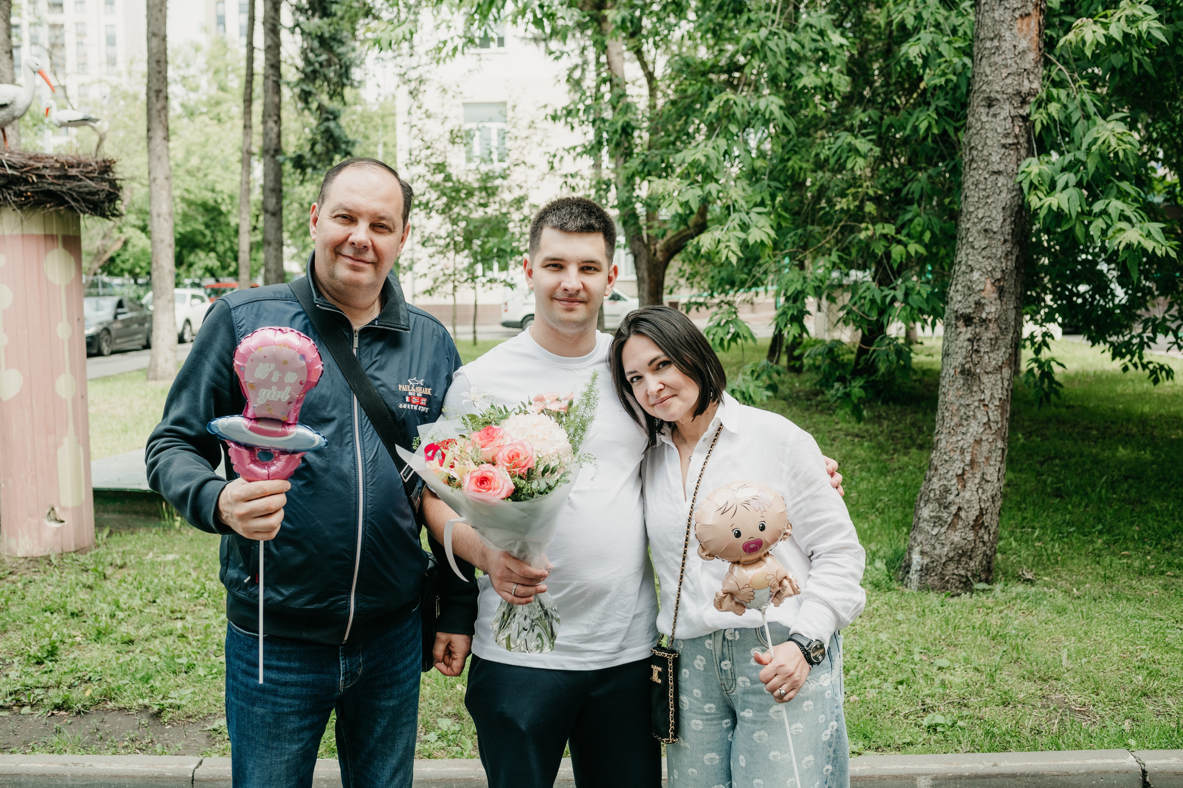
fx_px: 1183
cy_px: 394
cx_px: 592
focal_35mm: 36
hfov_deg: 53.1
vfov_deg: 36.9
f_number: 4
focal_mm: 35
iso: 125
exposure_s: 1/200
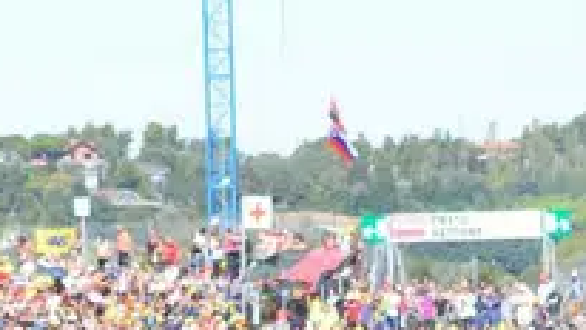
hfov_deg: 3.4
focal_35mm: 640
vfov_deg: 1.9
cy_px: 767
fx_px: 9947
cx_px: 799
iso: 400
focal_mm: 70
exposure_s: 1/1250
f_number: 5.6
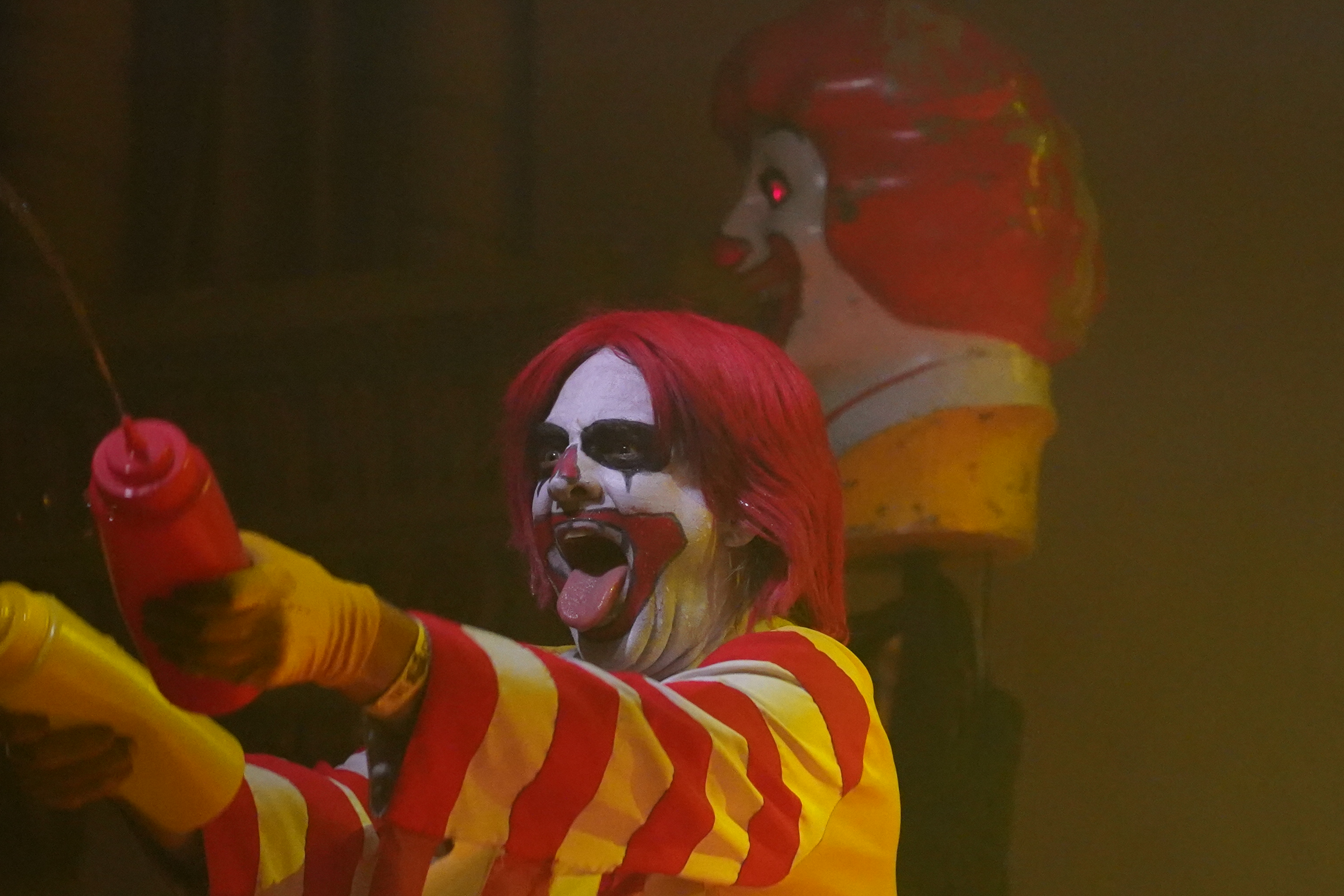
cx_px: 434
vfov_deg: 7.5
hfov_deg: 11.2
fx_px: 6832
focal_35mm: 183
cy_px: 739
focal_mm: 93
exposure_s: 1/160
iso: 8000
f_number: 4
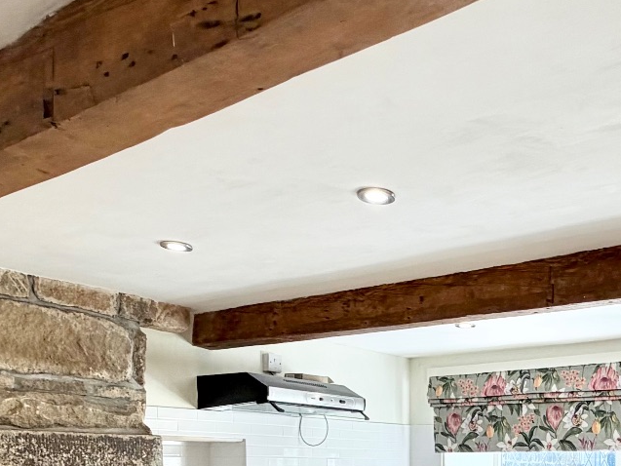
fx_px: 807
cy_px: 558
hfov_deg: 40.6
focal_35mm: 45
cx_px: 480
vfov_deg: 28.2
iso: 64
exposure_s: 1/100
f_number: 2.2
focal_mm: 2.22
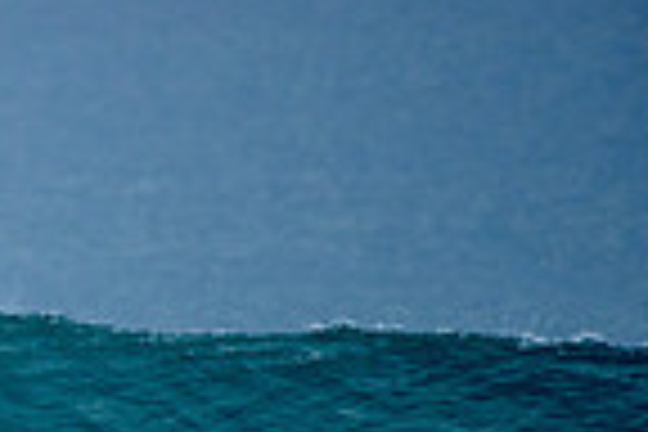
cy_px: 416
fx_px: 36249
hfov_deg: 1.0
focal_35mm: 2014
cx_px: -644
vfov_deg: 0.7
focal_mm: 500
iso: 360
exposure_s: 1/2000
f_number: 5.6
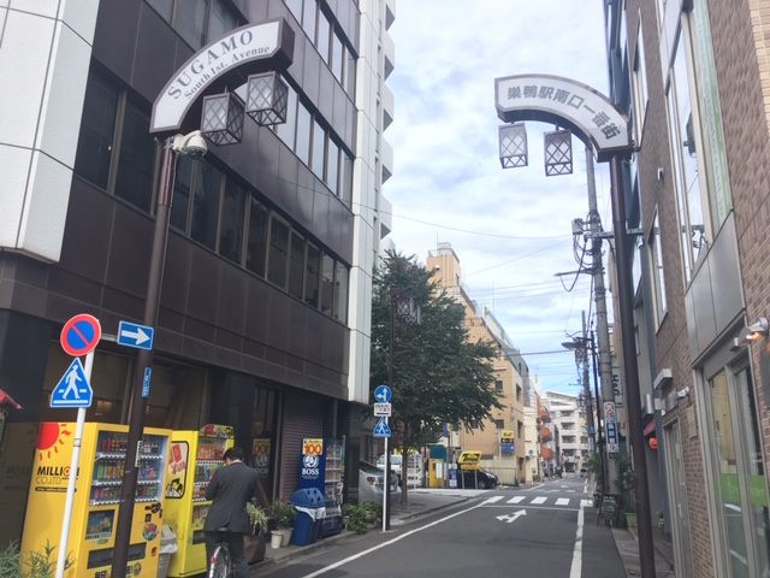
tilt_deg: +16.8
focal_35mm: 29
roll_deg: -2.3
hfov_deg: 61.7
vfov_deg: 48.2
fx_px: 645
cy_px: 289
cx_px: 385
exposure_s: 1/392
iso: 25
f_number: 2.2
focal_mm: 4.15
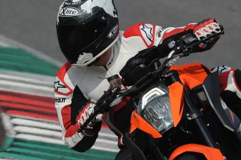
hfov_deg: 1.2
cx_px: 100
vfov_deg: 0.8
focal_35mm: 1759
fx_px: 11771
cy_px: 113
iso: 220
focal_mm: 650
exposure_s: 1/320
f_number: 11
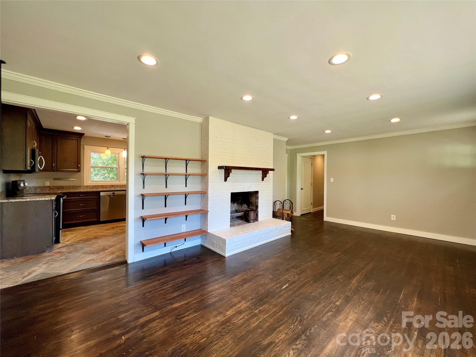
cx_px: 238
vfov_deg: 89.9
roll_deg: -0.5
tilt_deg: -1.7
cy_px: 178
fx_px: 179
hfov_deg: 106.2
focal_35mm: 13
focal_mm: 1.57
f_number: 1.8
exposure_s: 1/120
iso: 100
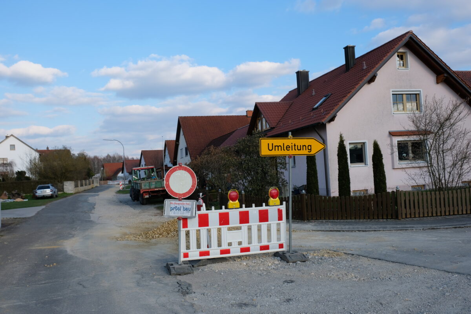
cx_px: 236
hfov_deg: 57.2
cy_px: 157
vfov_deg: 40.0
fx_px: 432
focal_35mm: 33
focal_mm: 22.3
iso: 400
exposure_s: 1/400
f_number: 8
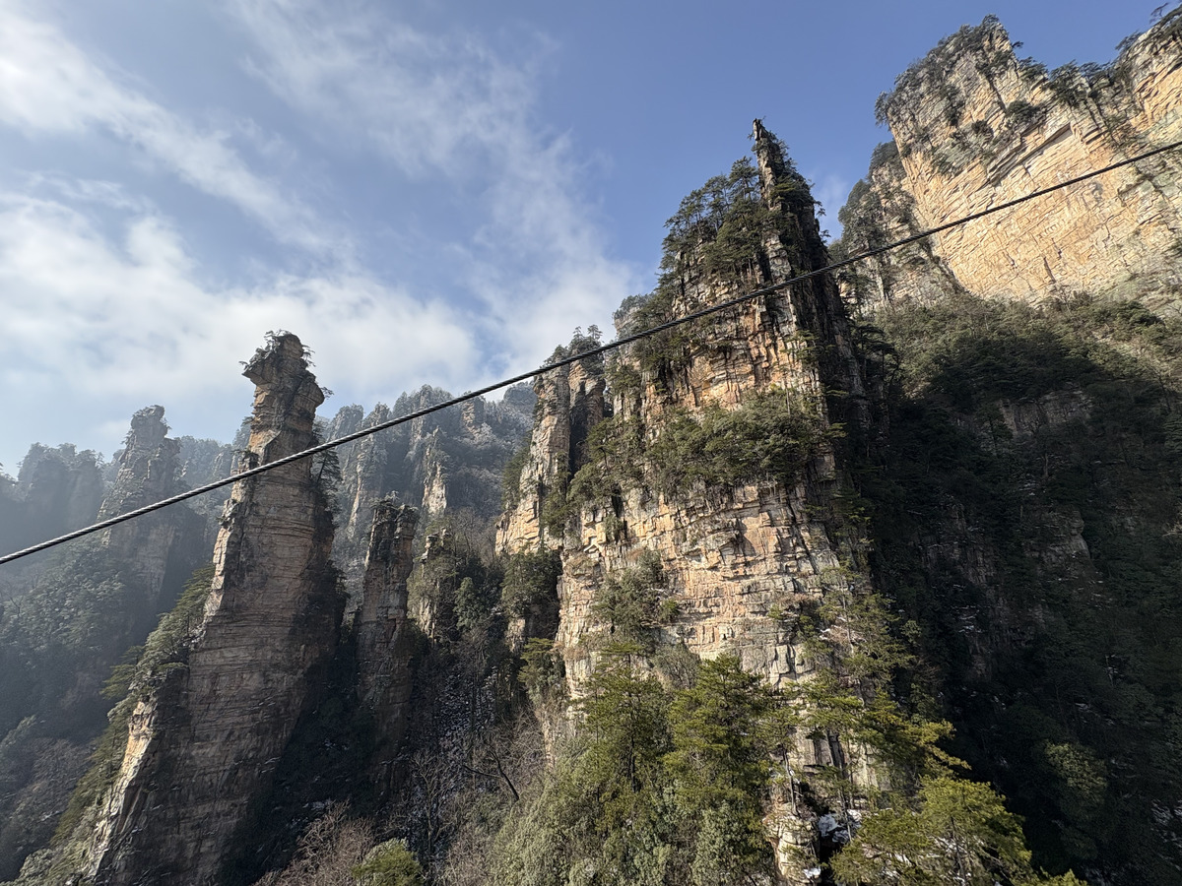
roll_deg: +0.5
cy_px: 443
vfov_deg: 85.7
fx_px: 478
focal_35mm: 14
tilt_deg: +15.1
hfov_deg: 102.1
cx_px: 591
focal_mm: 2.22
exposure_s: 1/1395
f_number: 2.2
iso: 50
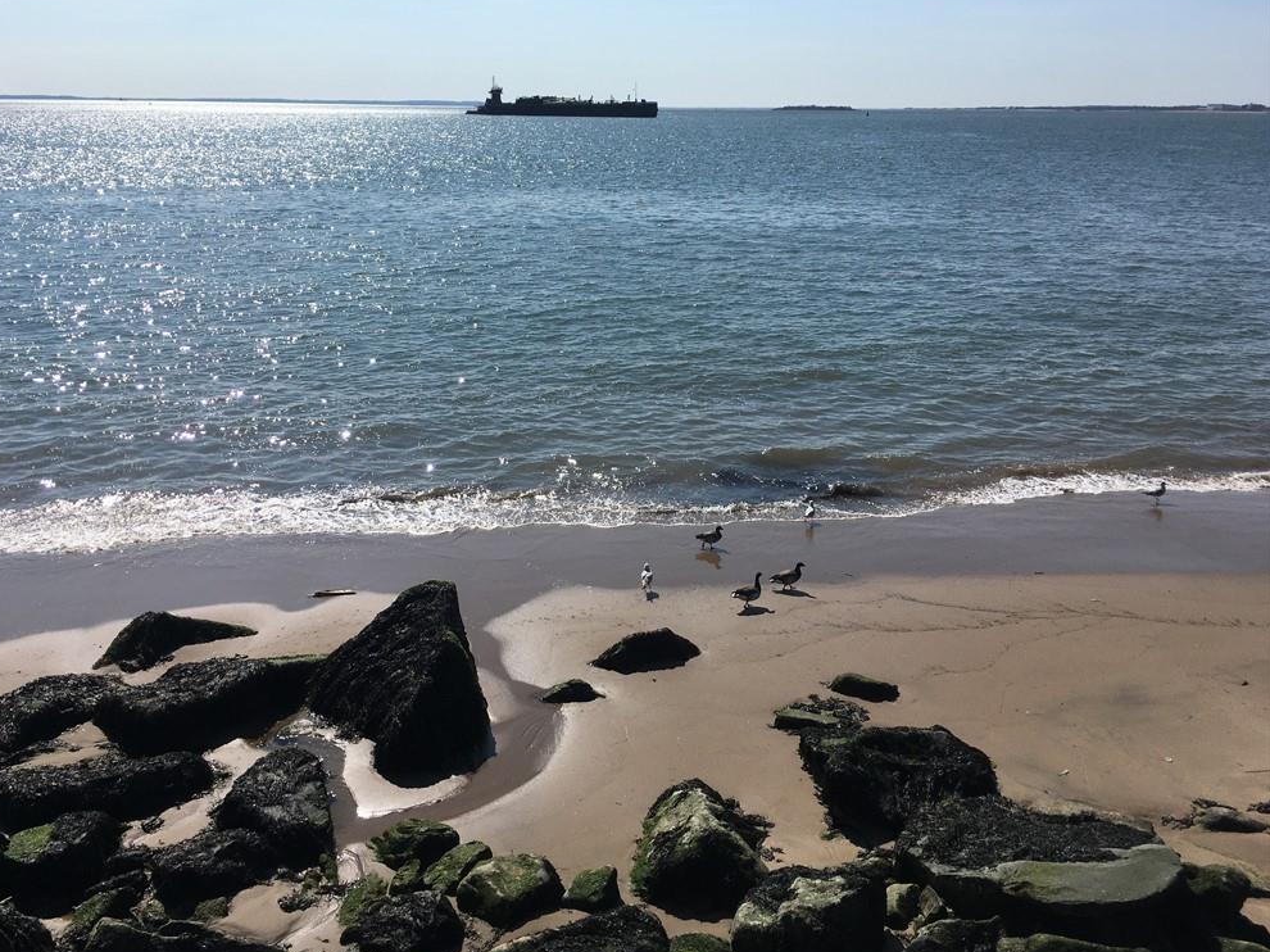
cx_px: 616
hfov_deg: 60.0
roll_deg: +0.8
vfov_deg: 46.8
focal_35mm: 30
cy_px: 477
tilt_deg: -18.7
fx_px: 1100
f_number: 2.2
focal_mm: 4.15
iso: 25
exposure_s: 1/3497
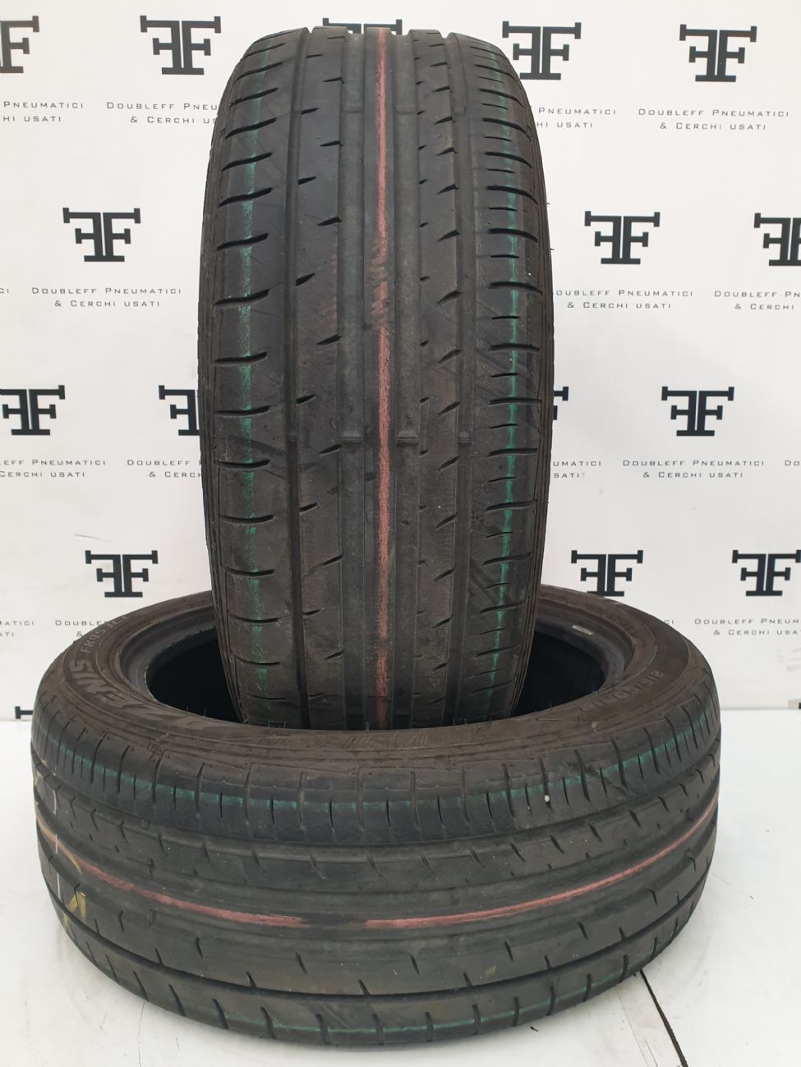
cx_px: 400
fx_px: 802
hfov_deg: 53.1
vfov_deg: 67.3
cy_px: 534
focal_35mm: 26
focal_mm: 4.3
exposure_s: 1/50
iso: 160
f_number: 2.4
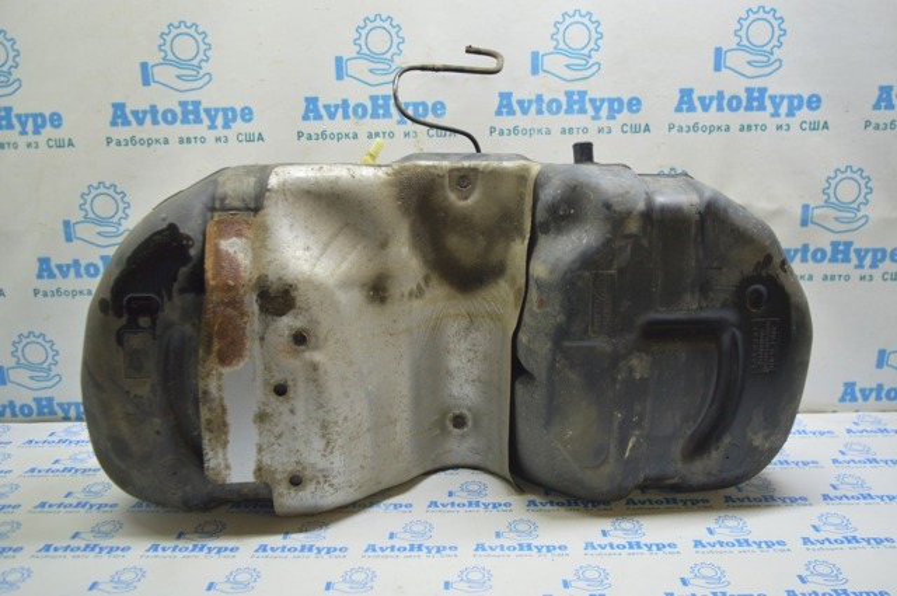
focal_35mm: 33
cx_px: 448
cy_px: 298
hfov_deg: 57.3
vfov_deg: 39.9
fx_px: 821
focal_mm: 22
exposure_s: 1/40
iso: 400
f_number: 3.8
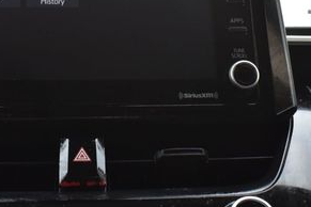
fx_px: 570
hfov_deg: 30.5
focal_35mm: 66
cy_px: 27
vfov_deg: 20.3
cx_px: 131
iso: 400
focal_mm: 20
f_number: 9
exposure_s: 1/100
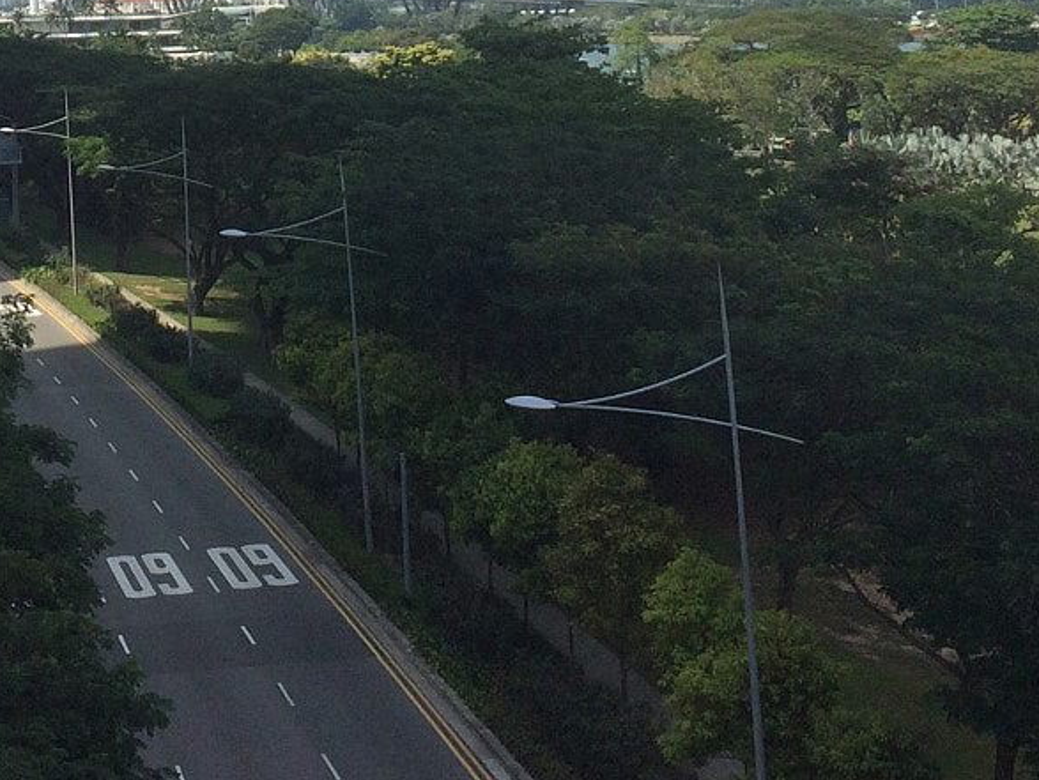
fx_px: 2373
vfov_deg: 17.6
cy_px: -225
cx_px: 108
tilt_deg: +4.3
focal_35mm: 79
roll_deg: +1.9
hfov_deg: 24.0
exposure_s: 1/2740
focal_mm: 4.15
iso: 32
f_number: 2.2
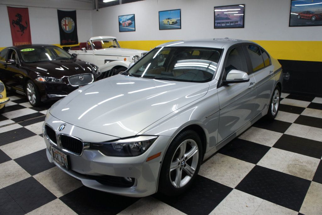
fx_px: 241
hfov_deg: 67.4
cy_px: 108
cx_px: 161
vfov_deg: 47.9
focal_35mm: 27
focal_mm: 18
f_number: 4
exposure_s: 1/30
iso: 200
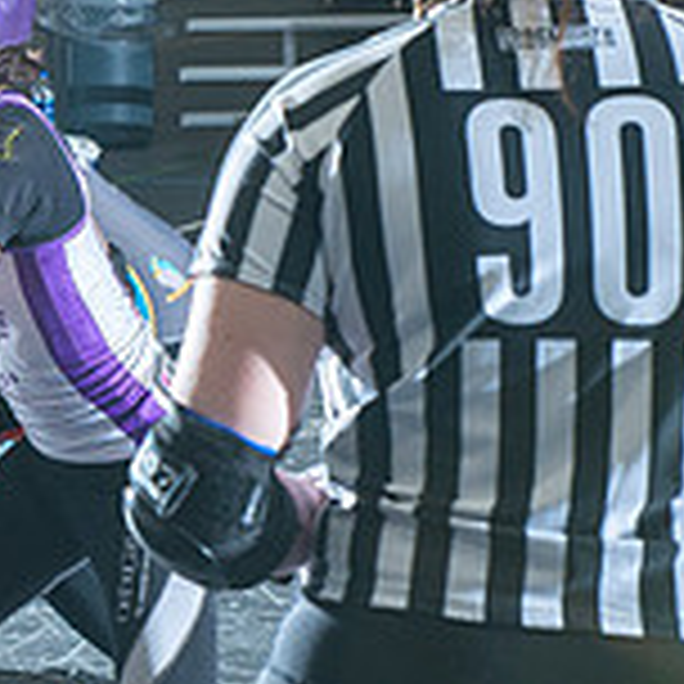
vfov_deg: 11.2
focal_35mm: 156
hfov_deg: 10.7
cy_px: 146
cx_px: -405
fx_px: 3487
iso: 800
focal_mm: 48
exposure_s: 1/160
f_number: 7.1
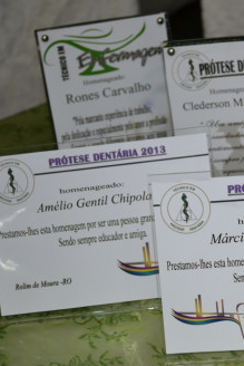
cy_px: 184
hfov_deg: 14.0
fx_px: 975
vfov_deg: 21.2
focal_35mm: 96
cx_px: 250
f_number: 5.3
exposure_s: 1/60
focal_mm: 42
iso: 1400
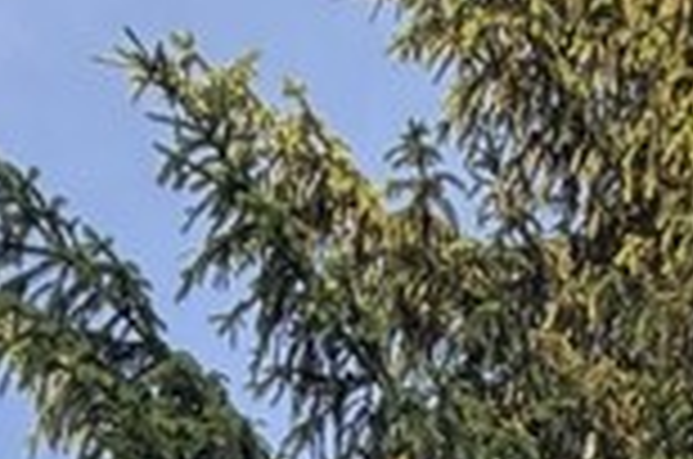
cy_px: 1822
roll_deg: -4.7
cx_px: 747
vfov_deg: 8.2
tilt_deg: +13.7
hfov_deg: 20.2
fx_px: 1863
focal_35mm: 97
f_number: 2.2
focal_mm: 2.22
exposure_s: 1/186
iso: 40
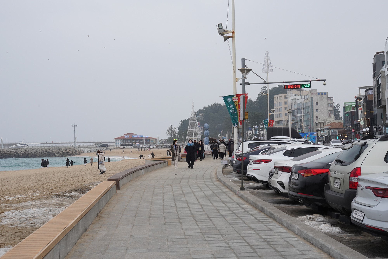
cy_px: 130
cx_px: 194
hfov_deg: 33.4
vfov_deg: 22.6
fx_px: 647
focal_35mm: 60
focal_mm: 60
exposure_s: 1/100
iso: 800
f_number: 14
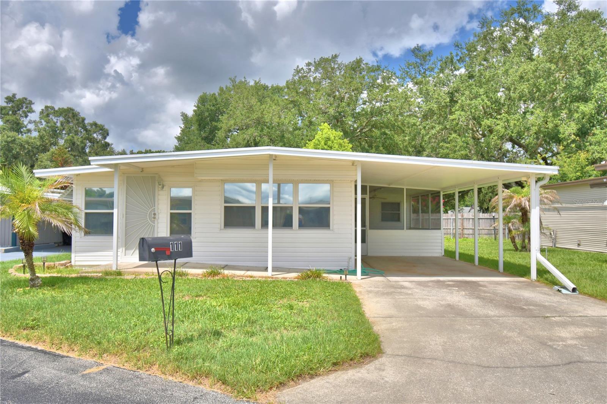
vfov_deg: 47.9
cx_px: 304
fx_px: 455
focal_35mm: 27
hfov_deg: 67.4
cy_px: 202
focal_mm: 18
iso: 100
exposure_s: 1/1000
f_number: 5.6
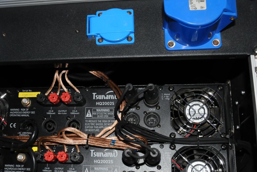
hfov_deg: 39.8
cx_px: 83
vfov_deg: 27.5
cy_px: 101
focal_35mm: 49
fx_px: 350
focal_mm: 22
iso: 800
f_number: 10
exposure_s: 1/15
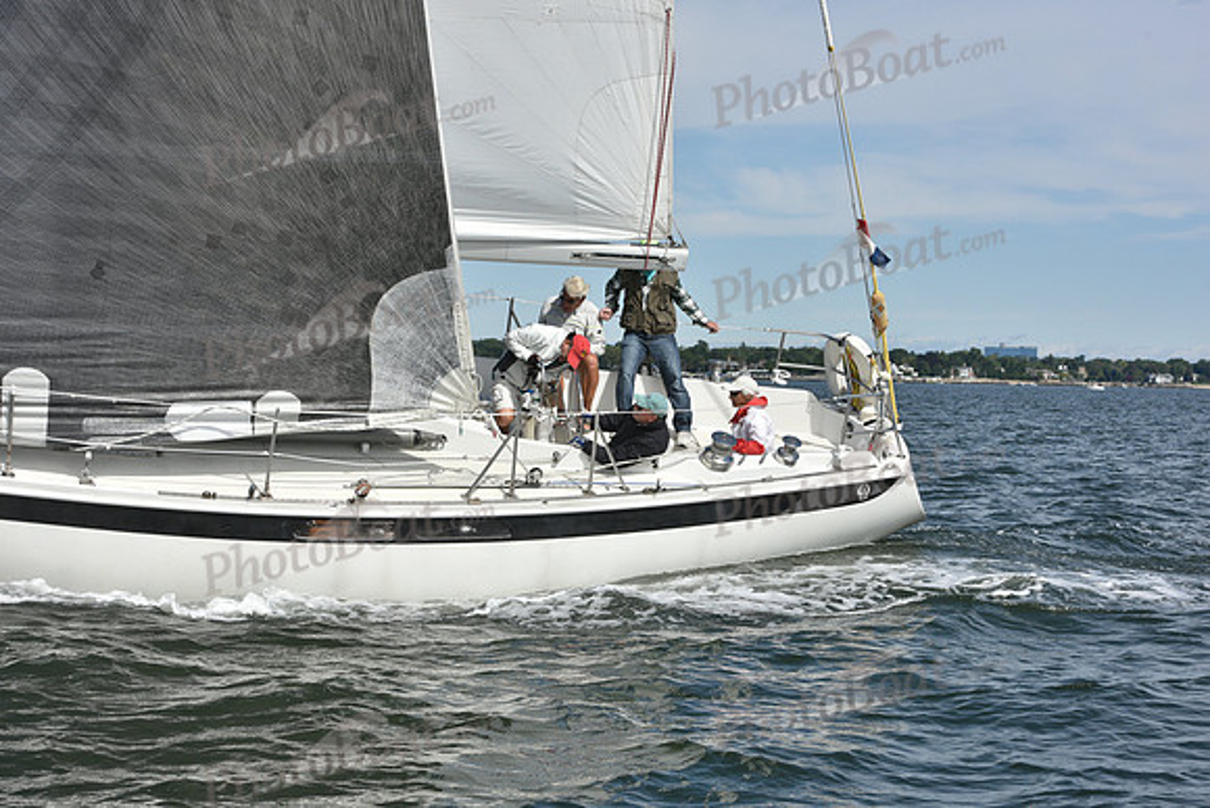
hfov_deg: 28.8
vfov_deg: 19.5
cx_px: 605
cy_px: 404
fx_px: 2353
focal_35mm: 70
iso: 320
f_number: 11
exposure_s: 1/1000
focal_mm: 70
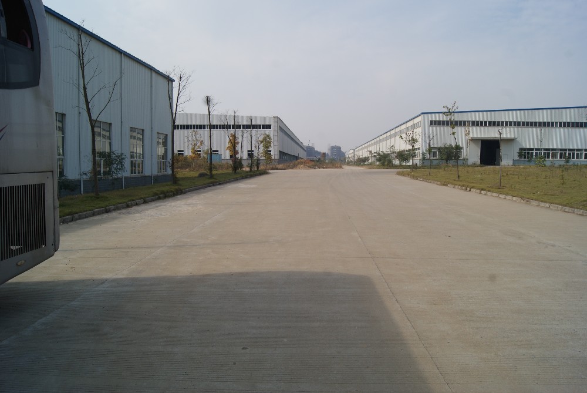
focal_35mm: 27
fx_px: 441
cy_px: 196
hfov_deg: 67.3
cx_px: 294
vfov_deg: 48.0
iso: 100
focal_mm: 18
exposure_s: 1/160
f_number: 10
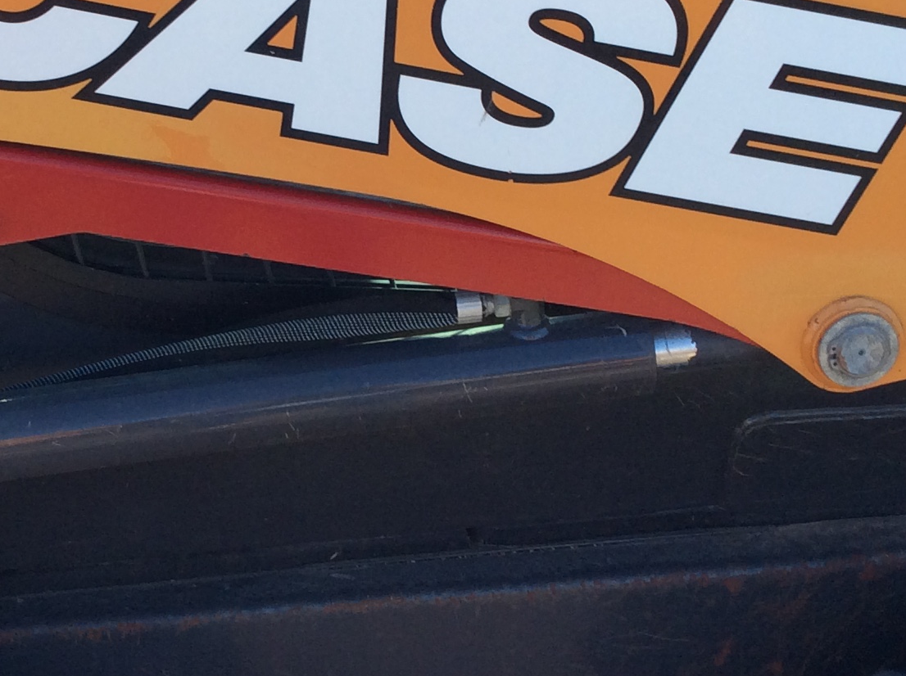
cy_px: 250
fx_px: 1960
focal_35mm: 75
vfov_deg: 19.5
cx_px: 275
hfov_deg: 25.8
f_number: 2.4
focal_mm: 3.3
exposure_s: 1/369
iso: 32
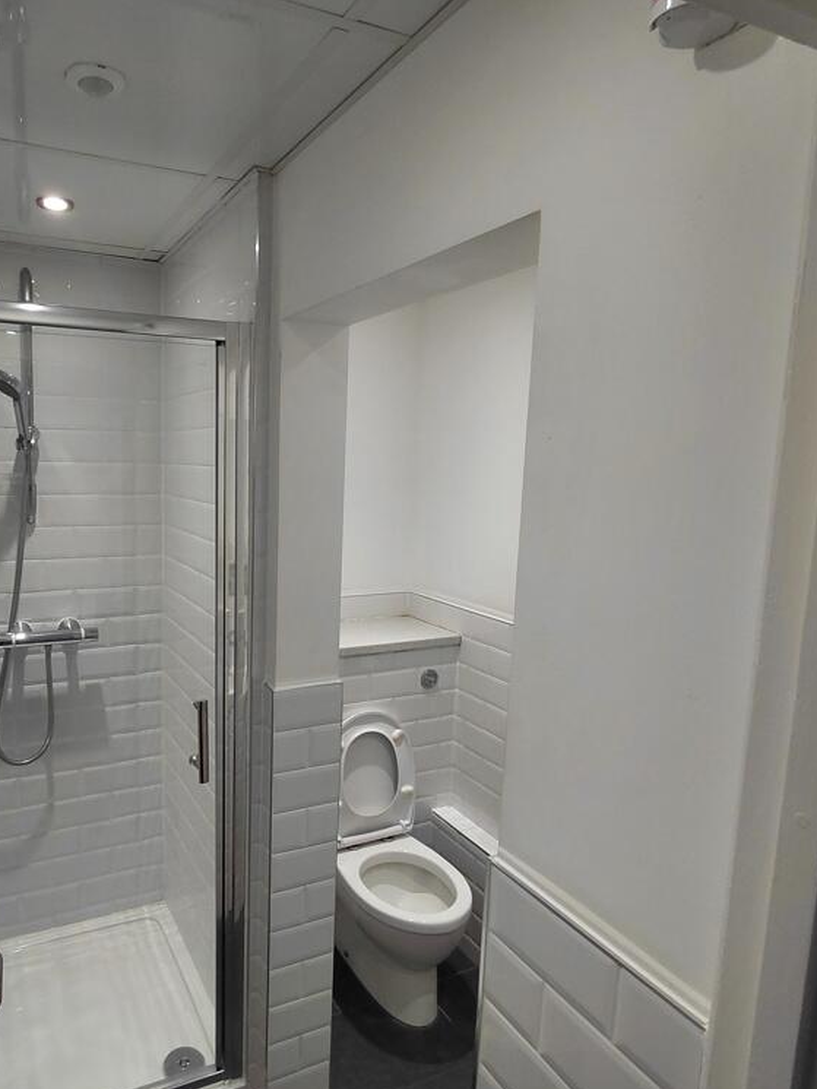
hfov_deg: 59.5
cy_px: 548
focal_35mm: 22
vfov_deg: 76.4
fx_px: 692
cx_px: 262
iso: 50
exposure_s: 1/50
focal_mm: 1.64
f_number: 2.2
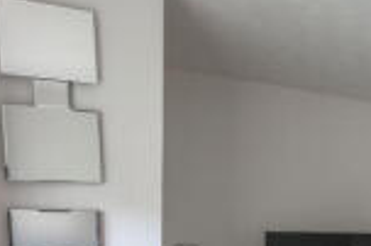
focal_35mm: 47
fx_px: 484
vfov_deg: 27.2
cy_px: 237
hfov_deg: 31.5
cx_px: 491
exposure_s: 1/9
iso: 320
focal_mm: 10
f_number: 5
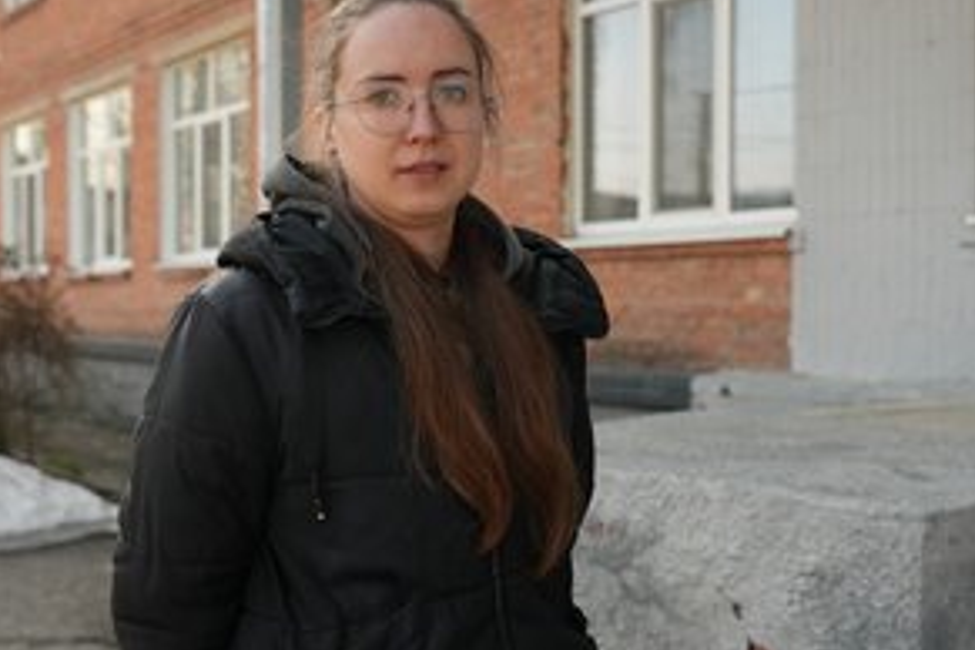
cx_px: 439
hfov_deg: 44.4
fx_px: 1192
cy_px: 327
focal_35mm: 44
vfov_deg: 30.5
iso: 800
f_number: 3.5
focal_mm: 32
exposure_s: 1/200
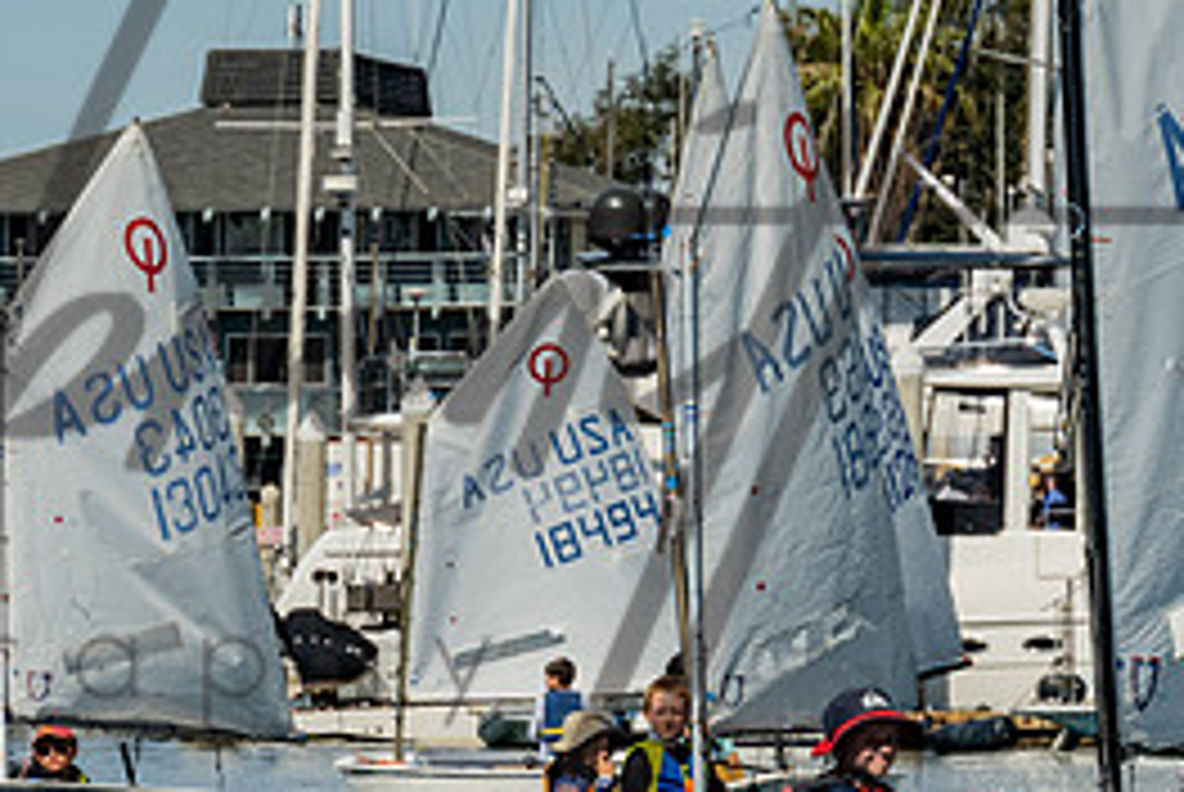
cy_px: 366
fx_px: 14684
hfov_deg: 4.6
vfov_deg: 3.1
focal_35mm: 446
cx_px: 786
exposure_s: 1/500
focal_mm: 145
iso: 250
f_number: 10
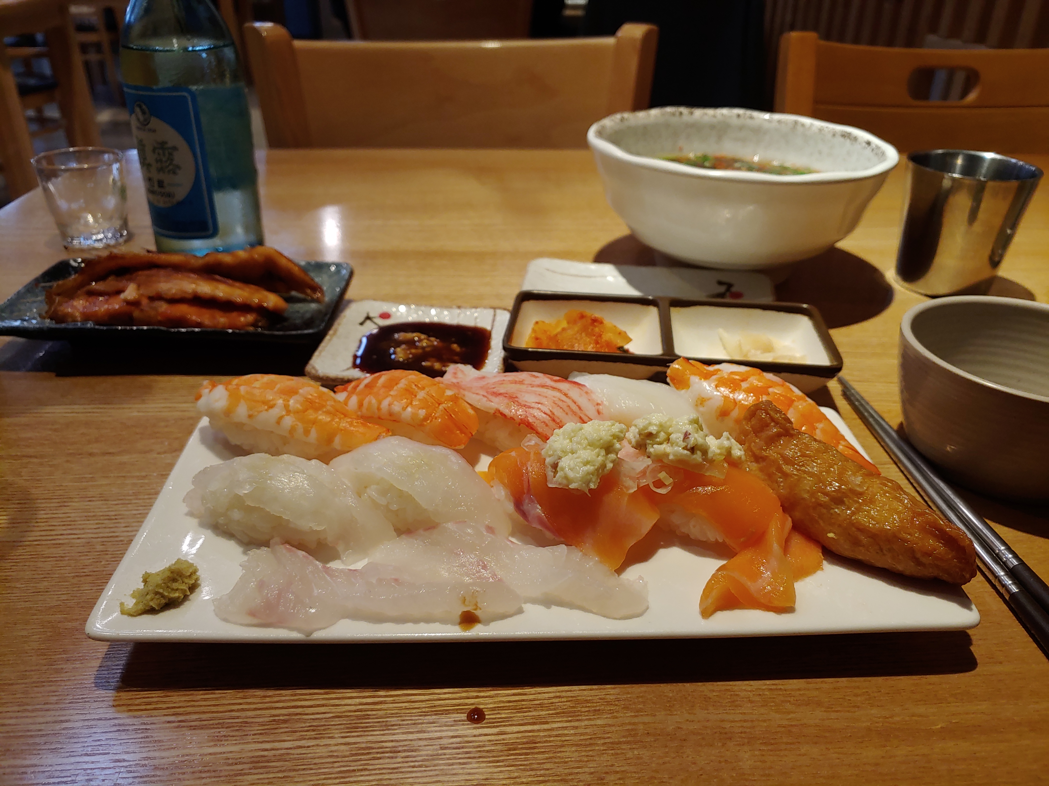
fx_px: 758
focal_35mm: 25
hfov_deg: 69.4
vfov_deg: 54.9
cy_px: 393
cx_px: 524
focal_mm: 4.23
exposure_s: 1/60
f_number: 1.5
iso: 50
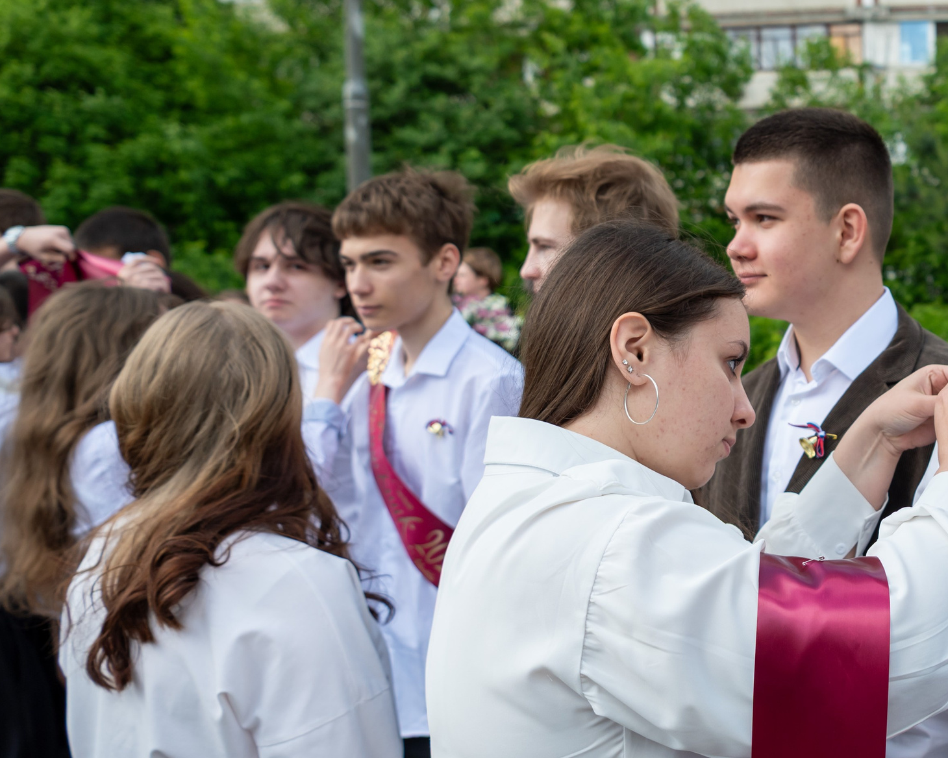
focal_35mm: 48
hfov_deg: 35.7
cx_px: 910
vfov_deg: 31.4
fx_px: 1347
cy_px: 316
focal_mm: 26
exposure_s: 1/800
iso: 160
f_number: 3.5
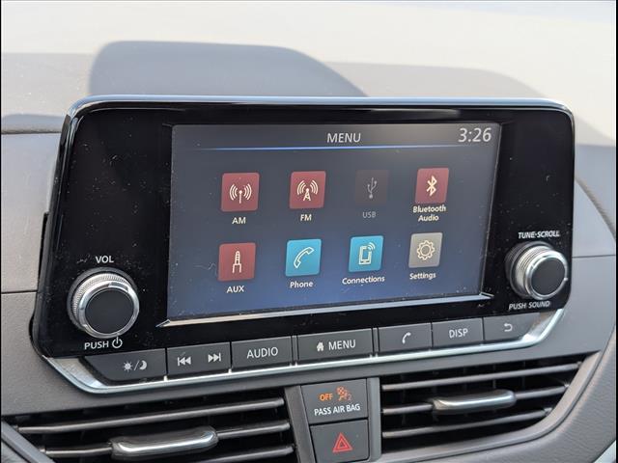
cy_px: 232
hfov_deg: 38.9
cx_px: 309
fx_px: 875
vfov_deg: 29.7
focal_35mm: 49
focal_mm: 6.9
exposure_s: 1/526
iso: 173
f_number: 1.68
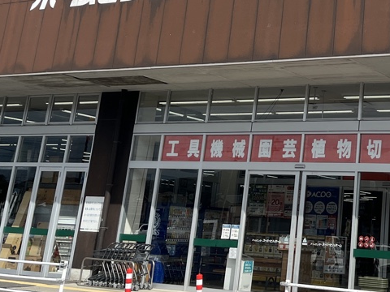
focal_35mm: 65
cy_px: 0
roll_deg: -4.0
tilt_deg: +16.9
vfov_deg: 21.8
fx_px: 732
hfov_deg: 28.2
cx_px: 379
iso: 50
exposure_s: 1/4310
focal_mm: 5.1
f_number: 1.6
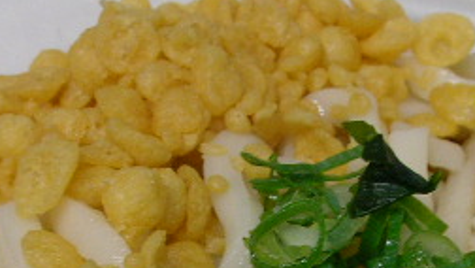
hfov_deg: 20.3
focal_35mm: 105
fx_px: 1323
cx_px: 302
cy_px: 370
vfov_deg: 11.2
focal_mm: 5.8
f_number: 3.5
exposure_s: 1/25.5
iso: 100
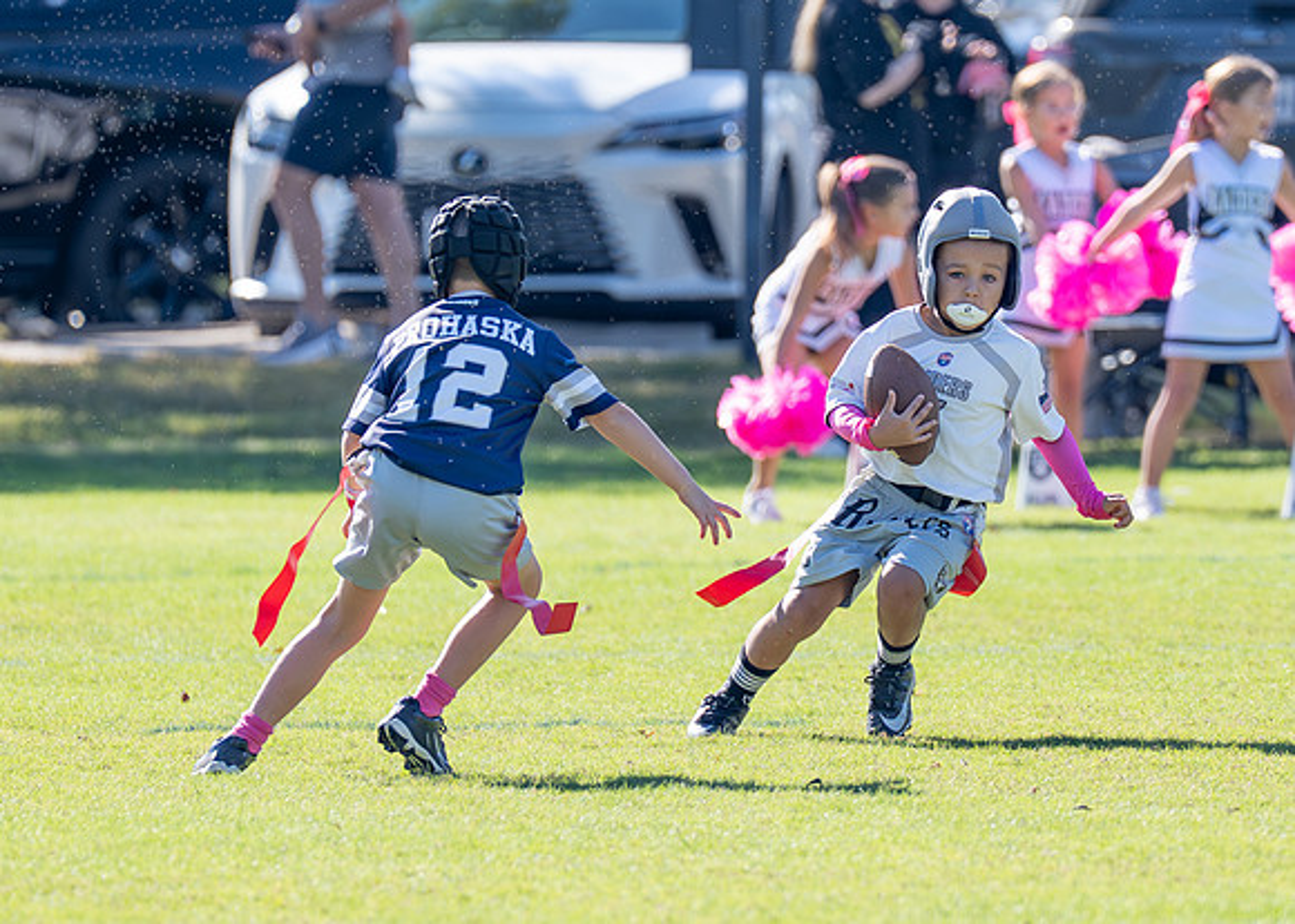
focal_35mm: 607
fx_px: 22330
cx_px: 989
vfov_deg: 2.4
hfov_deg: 3.3
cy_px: 460
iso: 250
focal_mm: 200
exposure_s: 1/2500
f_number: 2.8
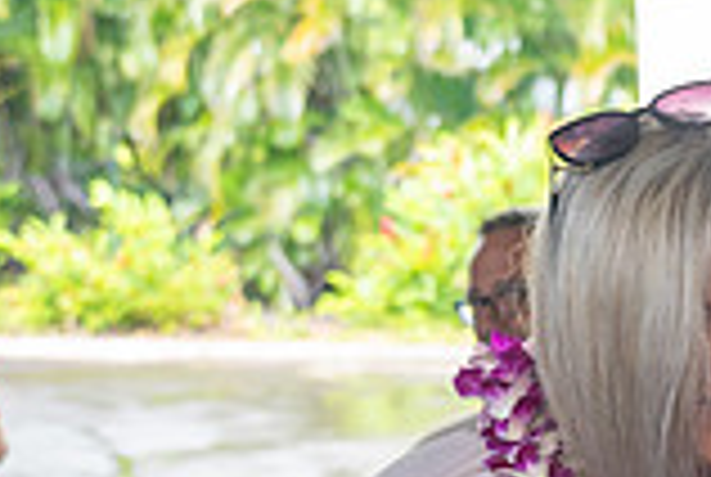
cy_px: 643
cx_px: 620
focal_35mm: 138
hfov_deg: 14.7
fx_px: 2731
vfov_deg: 9.8
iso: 1000
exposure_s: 1/125
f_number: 4
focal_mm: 35
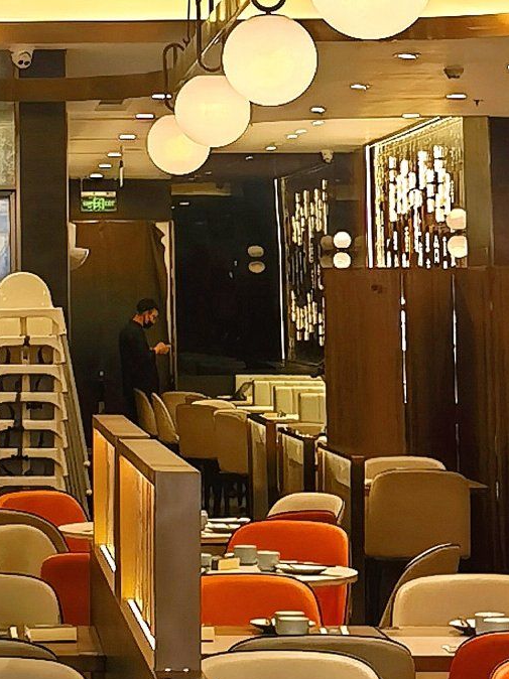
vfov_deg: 12.6
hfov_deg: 9.5
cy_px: -27
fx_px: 3021
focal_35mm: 154
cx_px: -86
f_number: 1.9
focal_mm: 6.67
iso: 50
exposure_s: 1/303
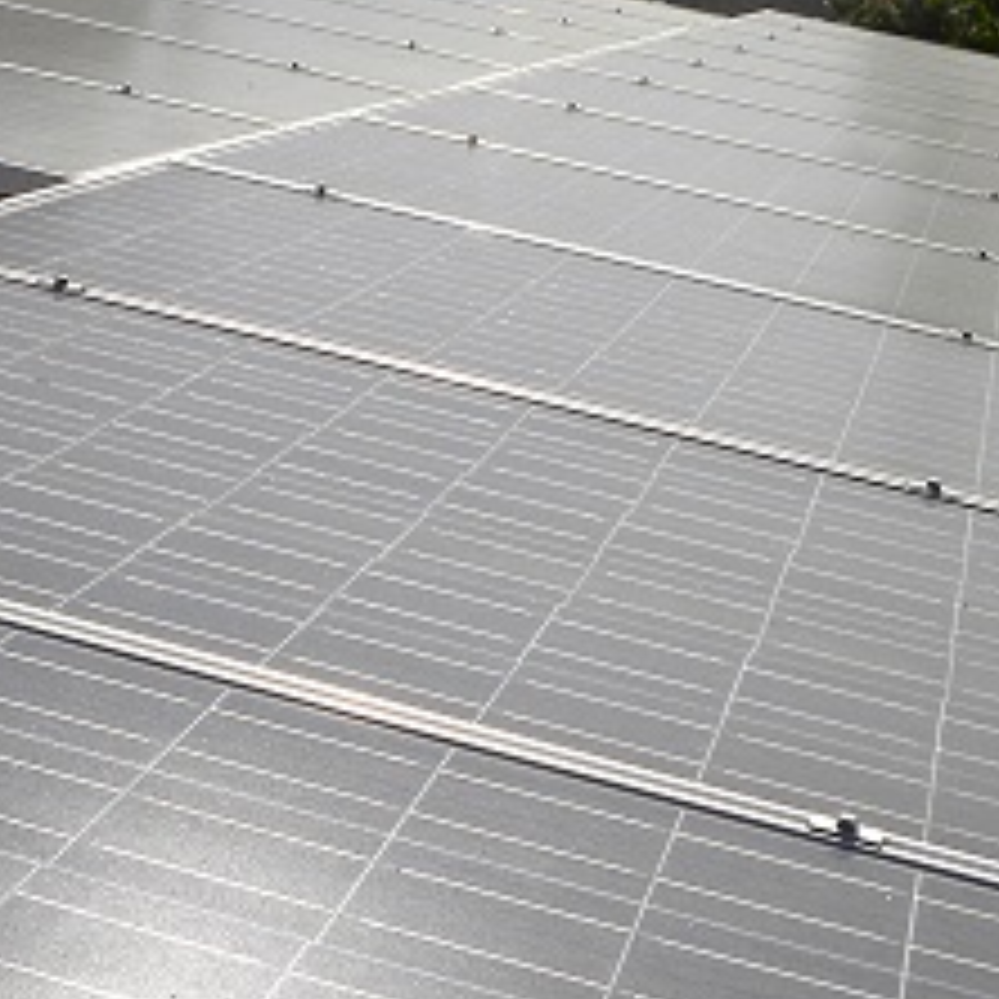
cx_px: 284
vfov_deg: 29.4
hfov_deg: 29.2
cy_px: 371
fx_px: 1894
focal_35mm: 58
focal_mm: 4.6
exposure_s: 1/500
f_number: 7.1
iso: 64
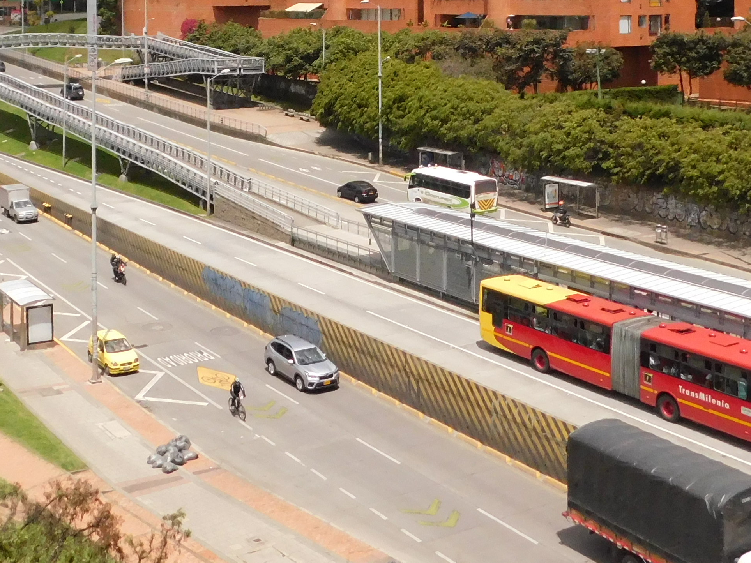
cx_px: 309
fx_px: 1193
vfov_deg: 25.6
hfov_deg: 34.8
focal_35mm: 55
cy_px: 39
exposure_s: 1/1500
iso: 400
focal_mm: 4
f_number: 6
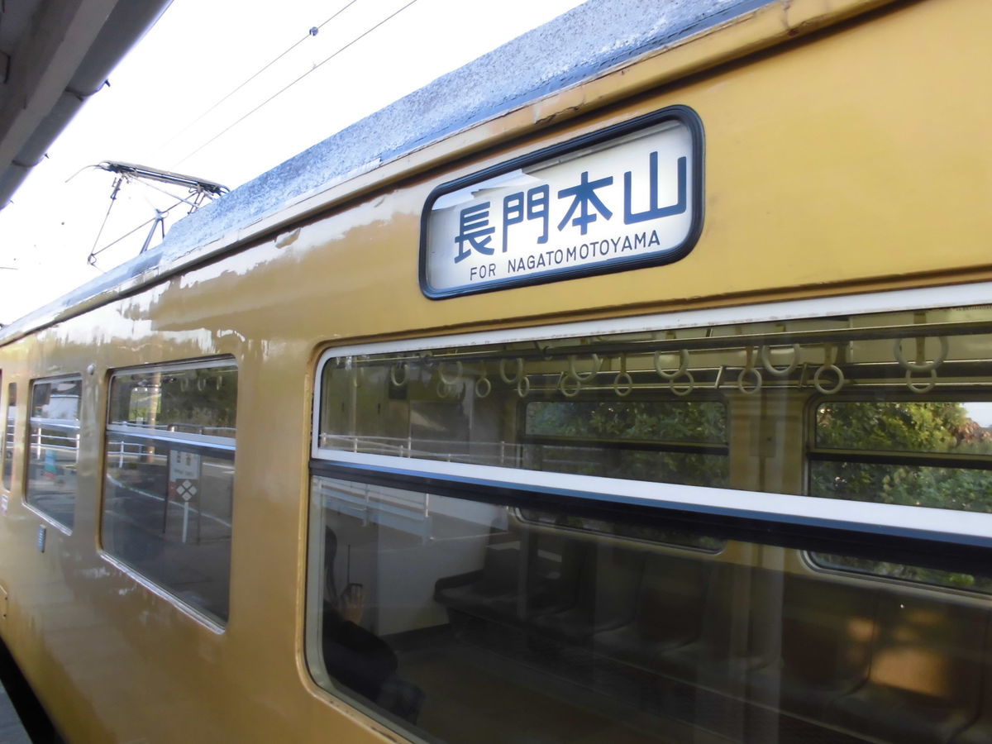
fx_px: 745
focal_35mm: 26
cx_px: 496
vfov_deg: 53.1
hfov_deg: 67.3
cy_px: 372
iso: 100
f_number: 3.5
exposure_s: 1/60
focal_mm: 4.6
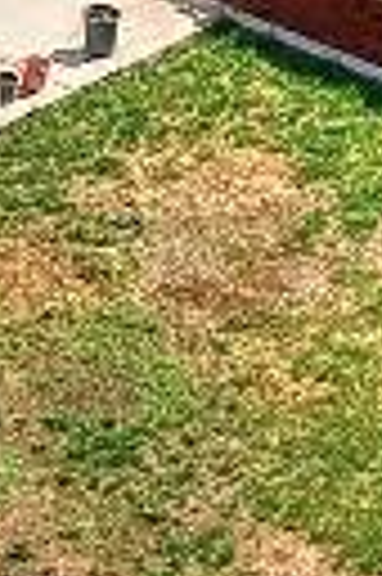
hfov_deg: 5.2
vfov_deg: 7.9
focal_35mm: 260
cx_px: -126
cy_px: 68
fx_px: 4149
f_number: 2.6
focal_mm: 4.5
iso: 100
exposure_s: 1/1600
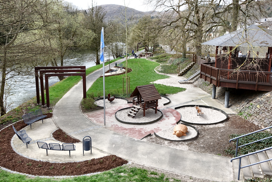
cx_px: 129
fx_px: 227
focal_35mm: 30
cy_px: 80
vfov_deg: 43.5
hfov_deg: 61.9
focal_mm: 8.8
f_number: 4
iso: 125
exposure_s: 1/320
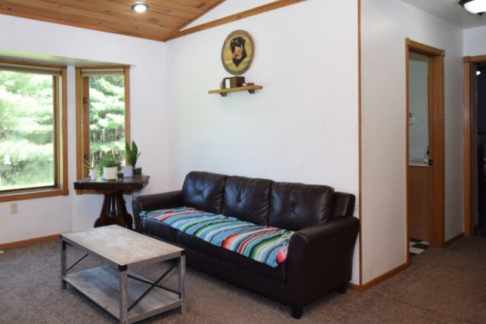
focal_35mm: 28
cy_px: 132
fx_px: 378
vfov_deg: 46.2
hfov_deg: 64.7
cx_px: 189
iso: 400
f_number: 5
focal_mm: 10
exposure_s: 1/100
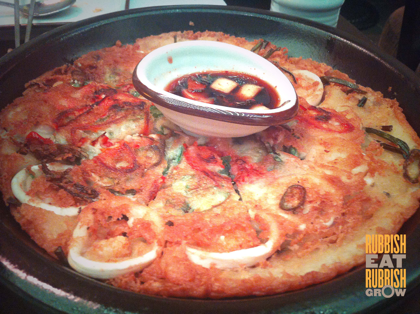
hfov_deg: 52.7
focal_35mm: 35
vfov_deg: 40.6
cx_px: 210
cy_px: 157
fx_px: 424
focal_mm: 3.85
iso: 400
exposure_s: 1/17
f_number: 2.8
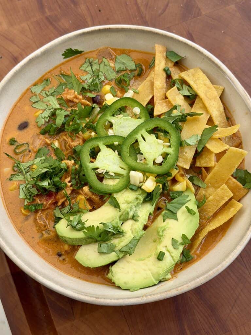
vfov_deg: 39.7
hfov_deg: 30.3
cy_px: 168
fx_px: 464
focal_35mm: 48
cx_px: 126
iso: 64
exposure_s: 1/778
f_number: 1.78
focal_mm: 6.76
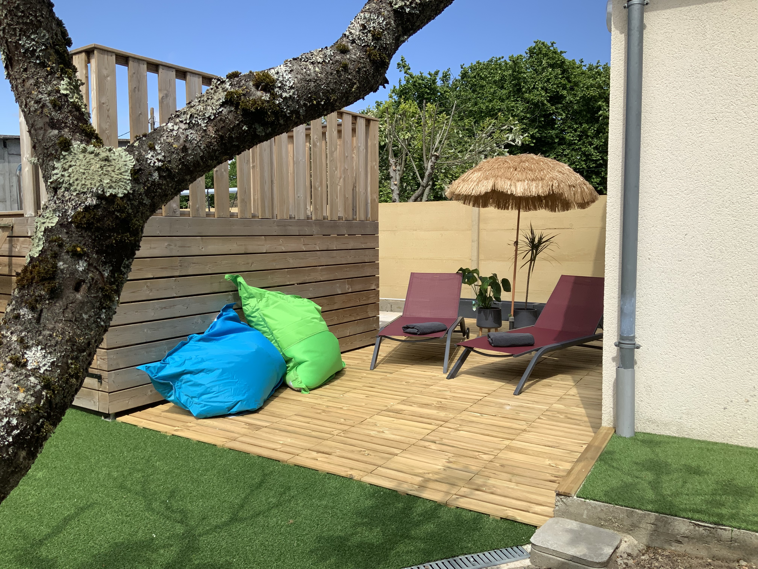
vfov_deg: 48.2
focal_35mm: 29
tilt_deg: -5.8
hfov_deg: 61.7
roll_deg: +0.8
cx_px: 379
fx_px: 635
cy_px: 284
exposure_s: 1/2538
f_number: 1.8
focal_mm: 3
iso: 20
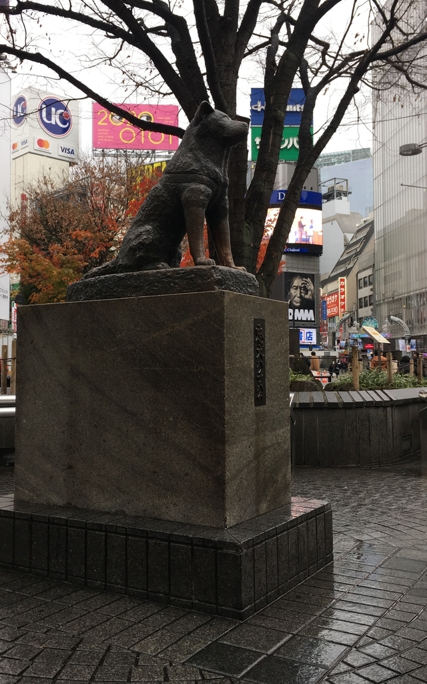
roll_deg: +0.5
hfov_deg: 35.3
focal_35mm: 36
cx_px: 196
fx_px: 671
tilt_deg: +2.6
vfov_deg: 54.0
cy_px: 328
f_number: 2.2
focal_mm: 4.15
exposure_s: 1/120
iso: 32
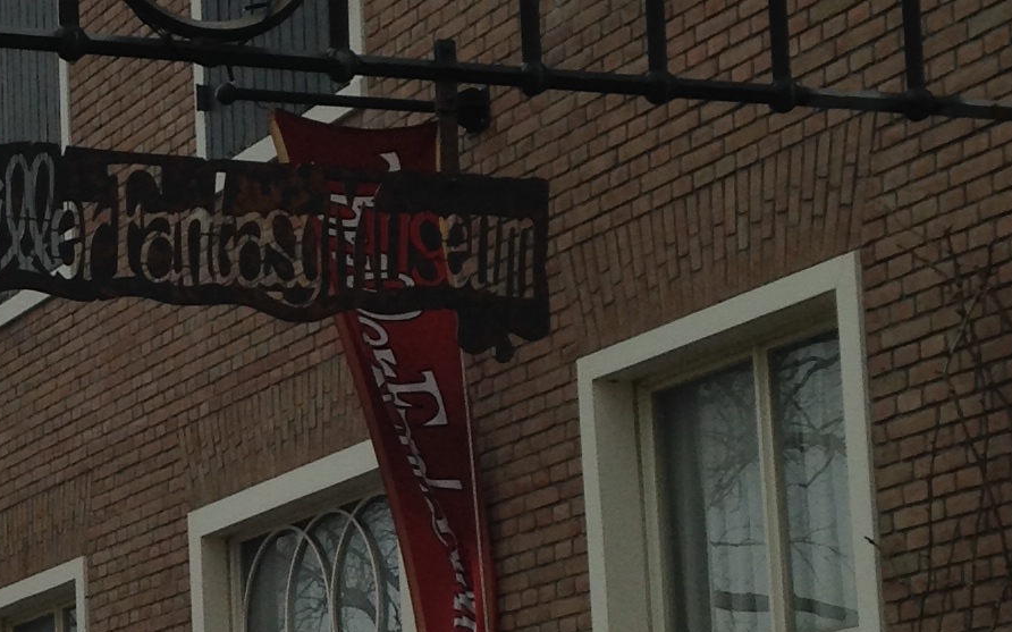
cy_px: 590
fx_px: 3529
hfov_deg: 15.9
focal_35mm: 128
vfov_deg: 10.2
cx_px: -96
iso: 50
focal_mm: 4.12
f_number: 2.4
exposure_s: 1/1506
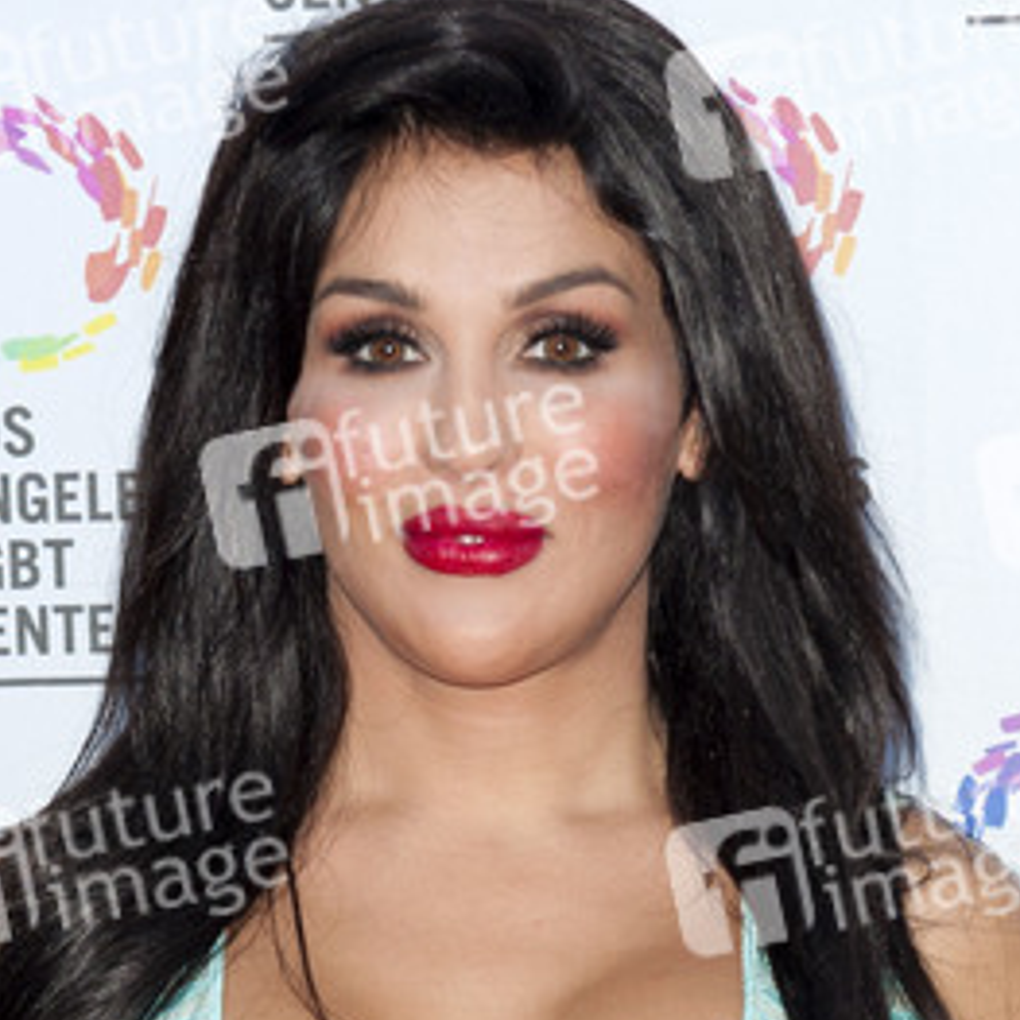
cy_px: 671
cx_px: 514
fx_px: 2500
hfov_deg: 23.1
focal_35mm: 75
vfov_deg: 23.0
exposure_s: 1/320
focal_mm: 58
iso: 400
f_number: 5
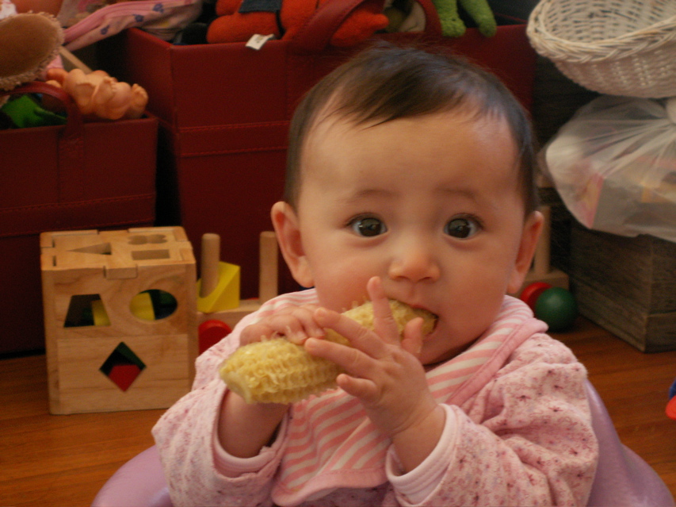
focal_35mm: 90
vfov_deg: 16.4
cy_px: 254
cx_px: 338
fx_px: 1757
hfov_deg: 21.8
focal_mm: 15.05
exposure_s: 1/40
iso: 125
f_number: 3.5
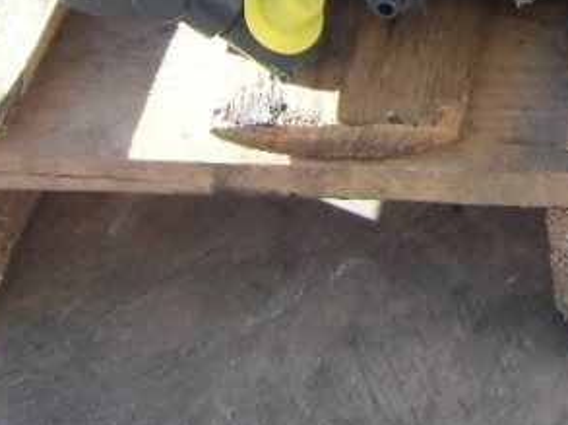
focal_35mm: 91
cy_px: -233
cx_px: 814
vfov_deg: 14.9
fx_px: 1491
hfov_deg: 19.3
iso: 100
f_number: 2.8
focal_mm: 4.7
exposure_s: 1/320
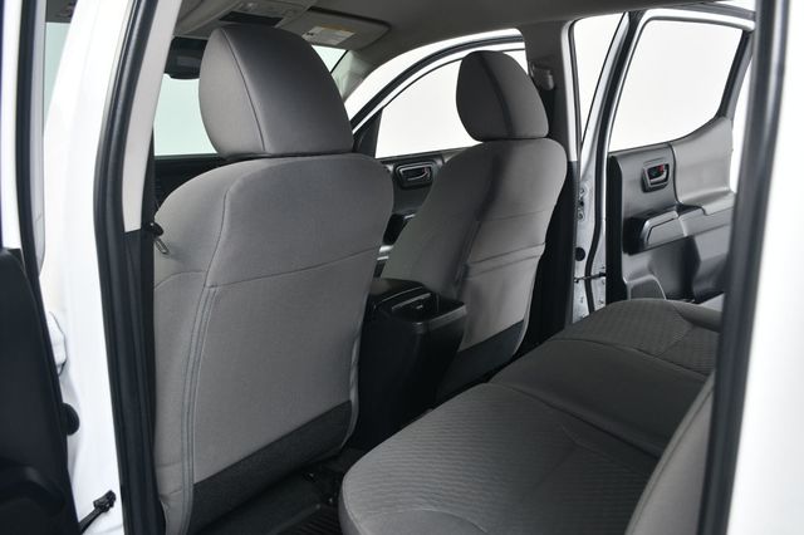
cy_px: 268
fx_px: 737
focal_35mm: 33
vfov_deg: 39.9
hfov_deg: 57.2
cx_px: 402
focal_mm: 22
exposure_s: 1/160
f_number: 5.6
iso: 100
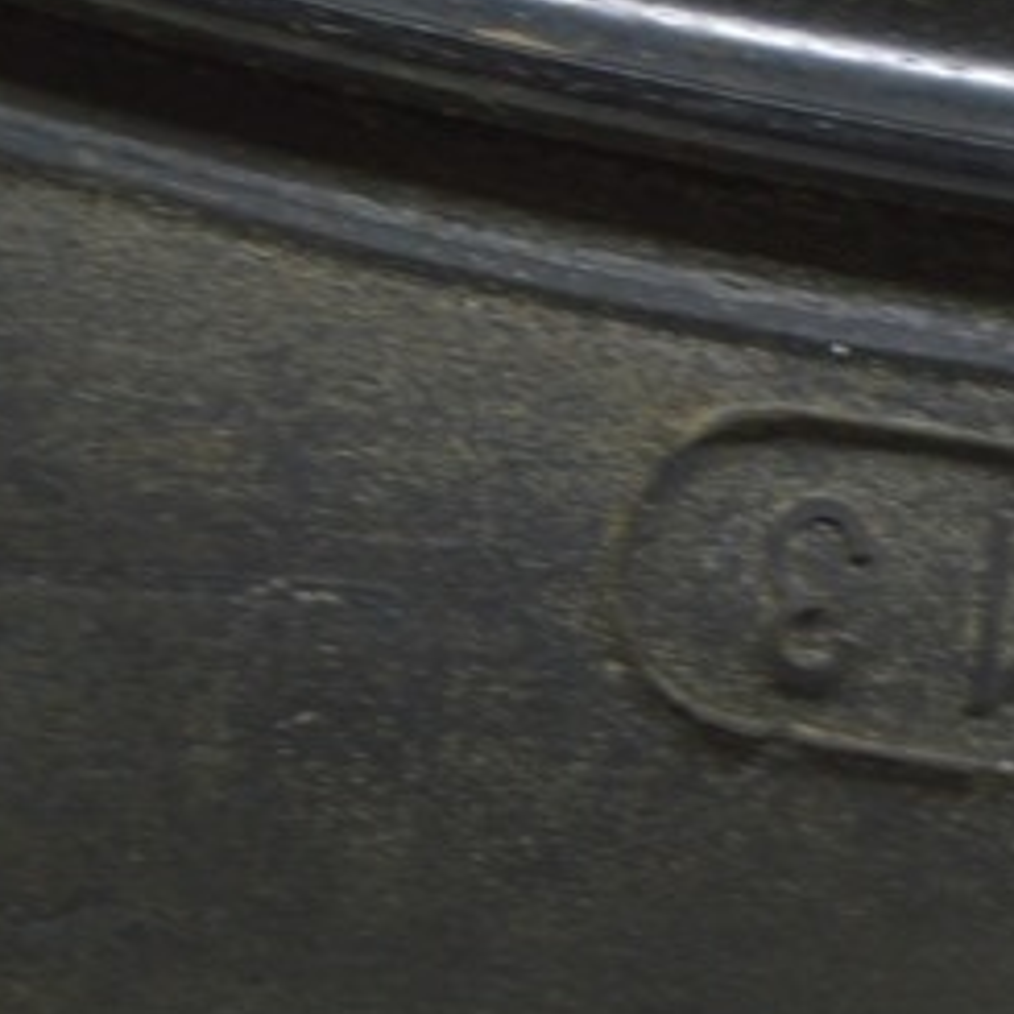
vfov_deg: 6.8
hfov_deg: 6.8
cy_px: 490
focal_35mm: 256
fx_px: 8484
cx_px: 973
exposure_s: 1/20
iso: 400
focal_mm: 48
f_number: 5.6
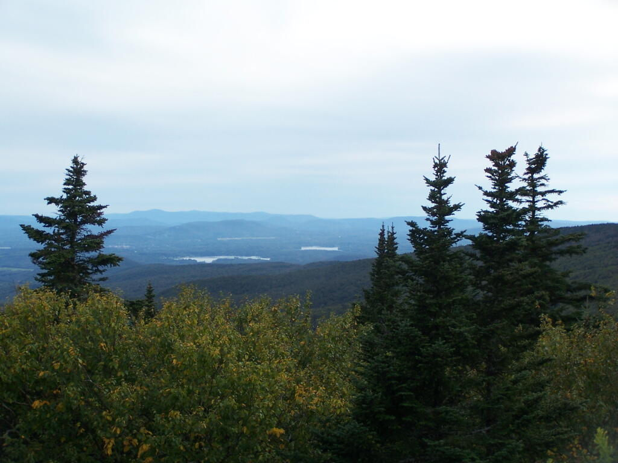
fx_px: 1339
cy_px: 232
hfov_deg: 26.0
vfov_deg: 19.6
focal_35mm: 75
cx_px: 309
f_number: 3.2
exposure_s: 1/400
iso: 80
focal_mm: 12.4
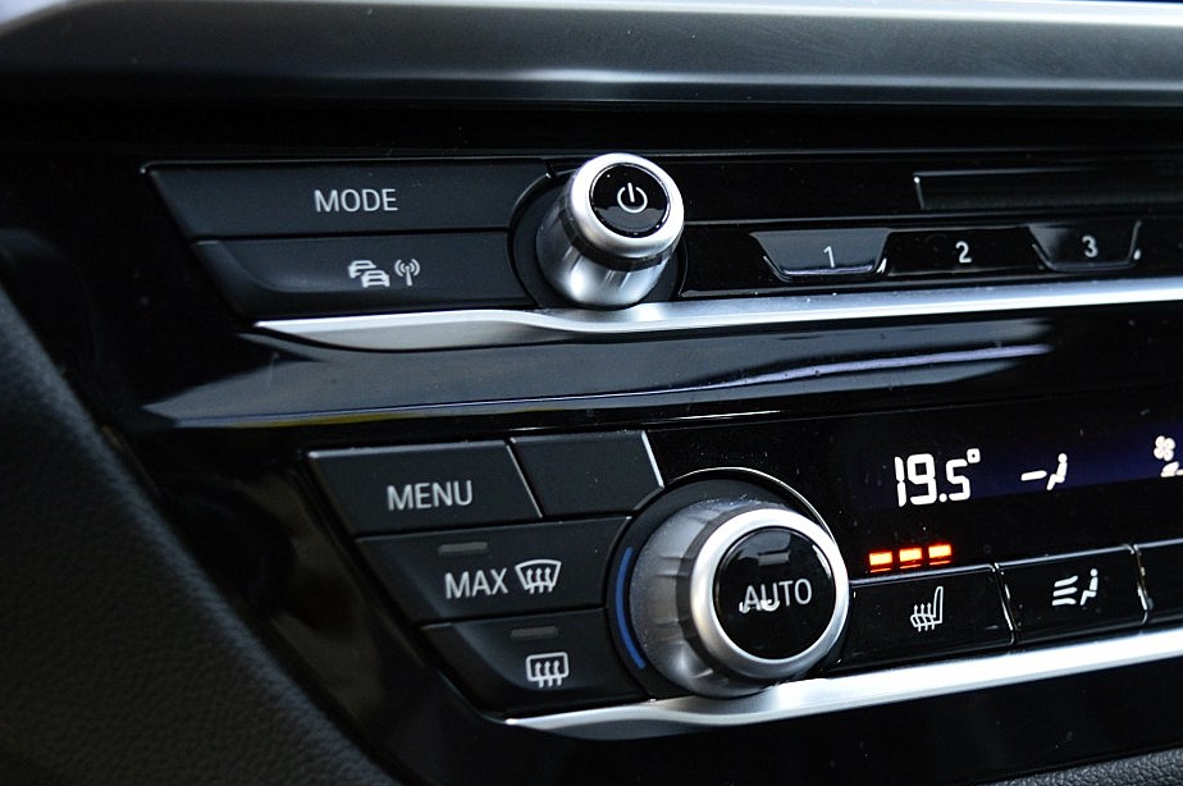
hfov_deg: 33.1
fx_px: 1904
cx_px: 1010
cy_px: 356
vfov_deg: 23.3
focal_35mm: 58
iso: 800
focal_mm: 22
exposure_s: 1/60
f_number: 4
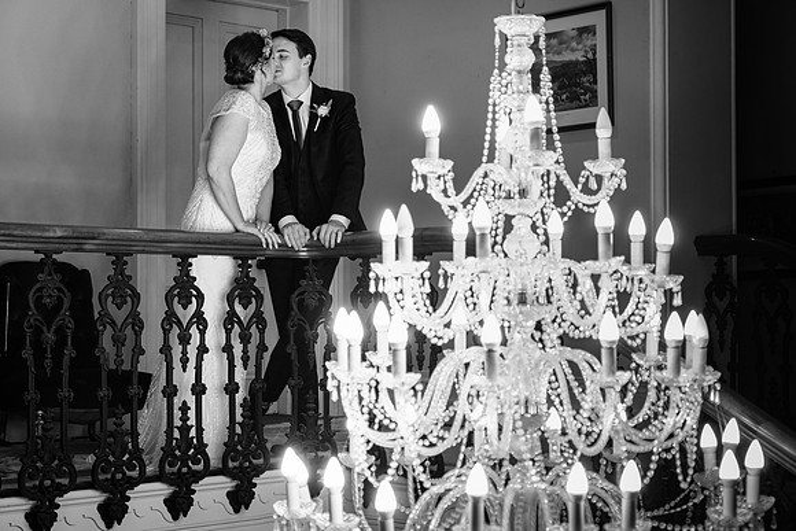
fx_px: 1380
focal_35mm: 62
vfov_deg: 21.8
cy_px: 279
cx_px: 398
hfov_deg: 32.2
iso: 1000
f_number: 2.8
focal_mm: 38.8
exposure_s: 1/160
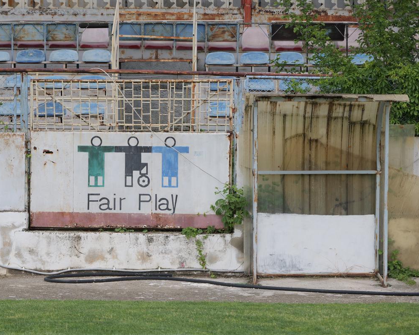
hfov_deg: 16.2
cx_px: 176
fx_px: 1476
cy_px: 168
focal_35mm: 119
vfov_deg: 13.0
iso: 160
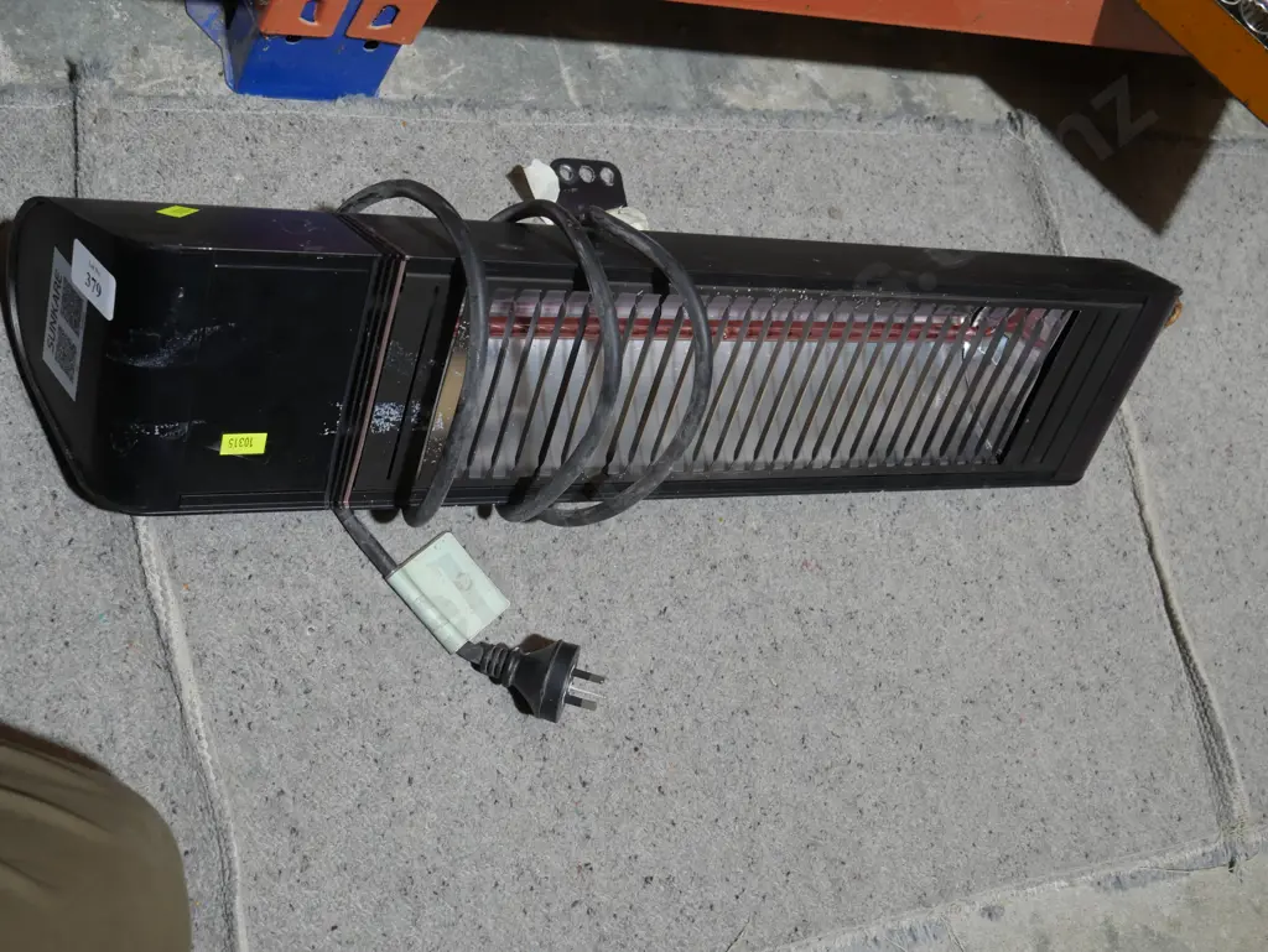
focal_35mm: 44
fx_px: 1612
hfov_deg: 42.9
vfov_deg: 32.9
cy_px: 476
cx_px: 634
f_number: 4.7
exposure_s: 1/60
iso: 640
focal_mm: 22
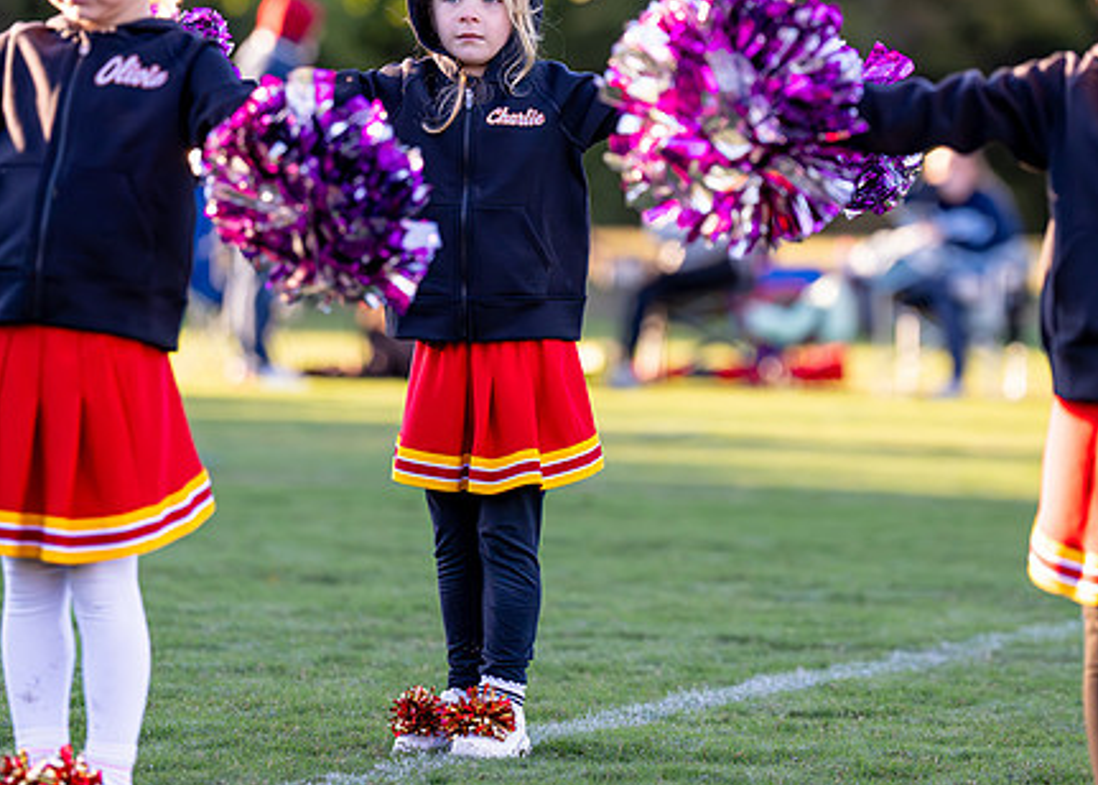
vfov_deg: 6.3
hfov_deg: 8.8
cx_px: 623
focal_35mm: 230
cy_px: 213
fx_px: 7173
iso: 1600
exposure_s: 1/3200
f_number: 2.8
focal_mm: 142
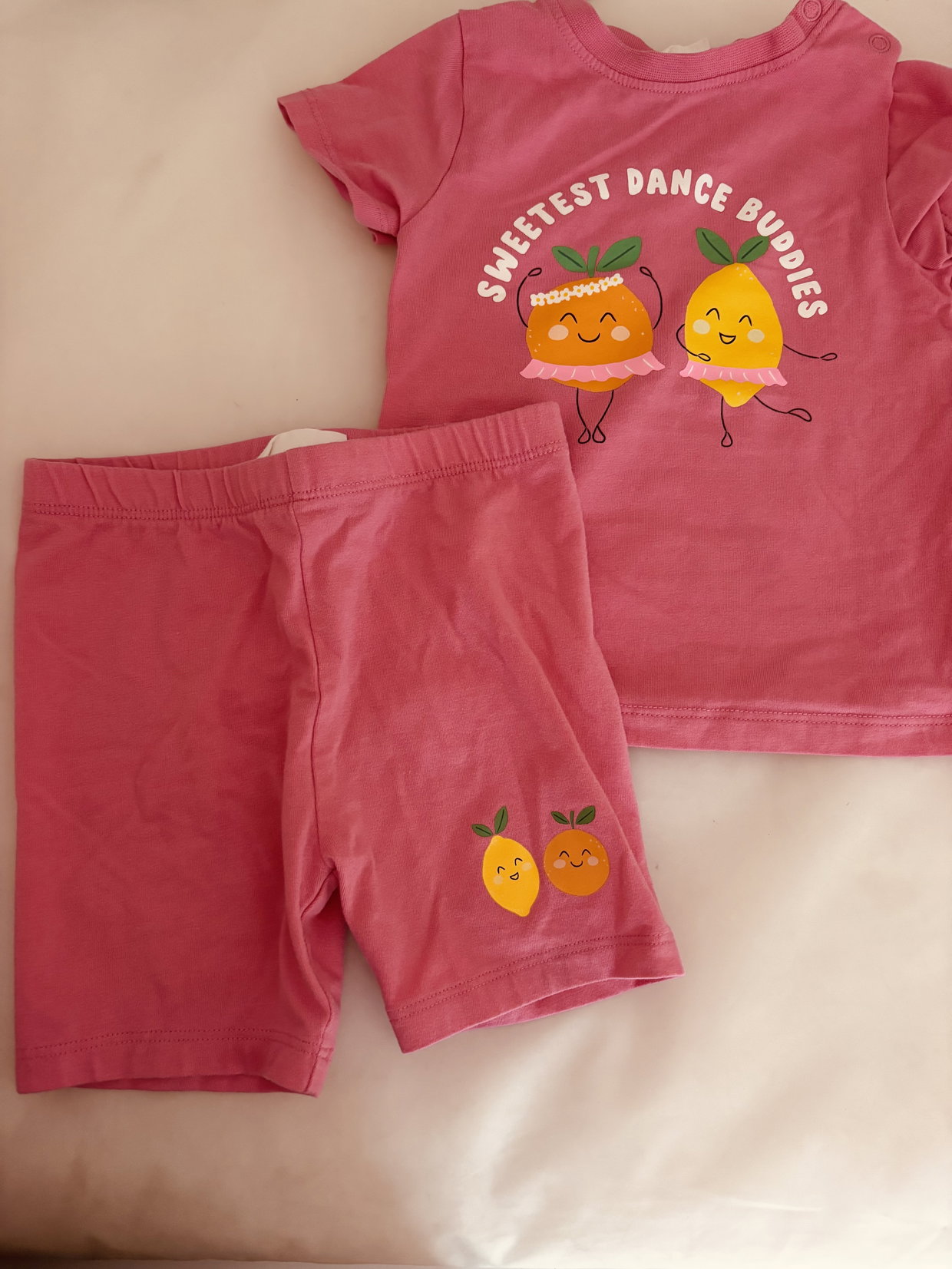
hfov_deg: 53.1
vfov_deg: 67.3
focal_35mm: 26
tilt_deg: -78.8
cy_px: 634
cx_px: 476
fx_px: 953
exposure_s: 1/60
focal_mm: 5.96
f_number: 1.6
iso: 320
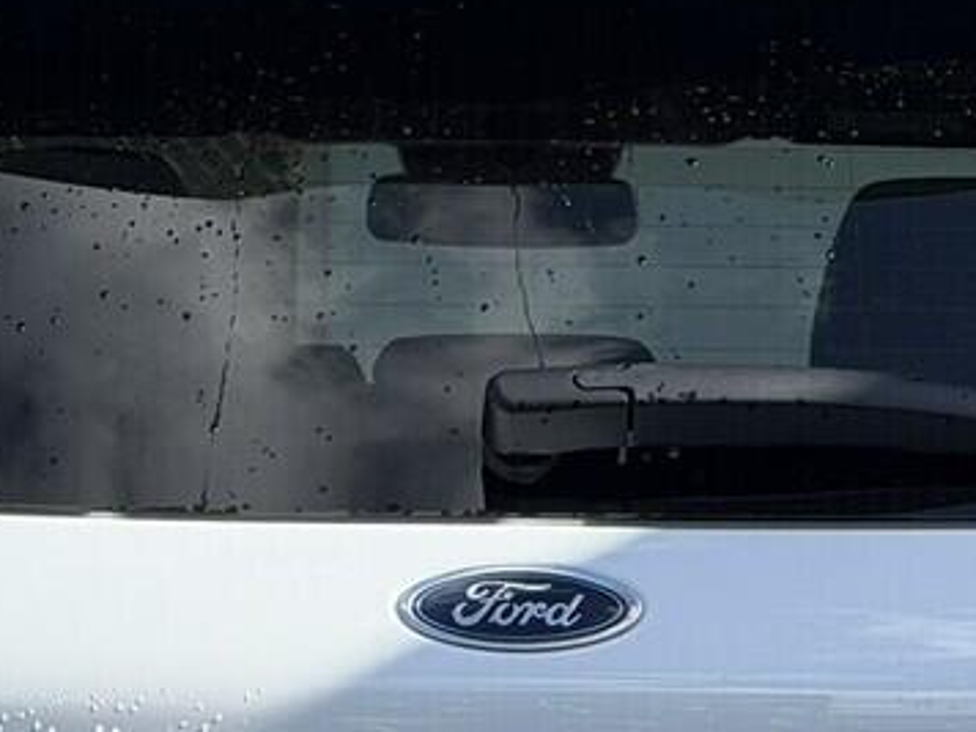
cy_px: 875
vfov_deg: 7.6
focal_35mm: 194
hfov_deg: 10.2
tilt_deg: -5.4
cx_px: 551
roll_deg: -0.7
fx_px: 5470
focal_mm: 6.76
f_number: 1.78
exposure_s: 1/3096
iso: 64
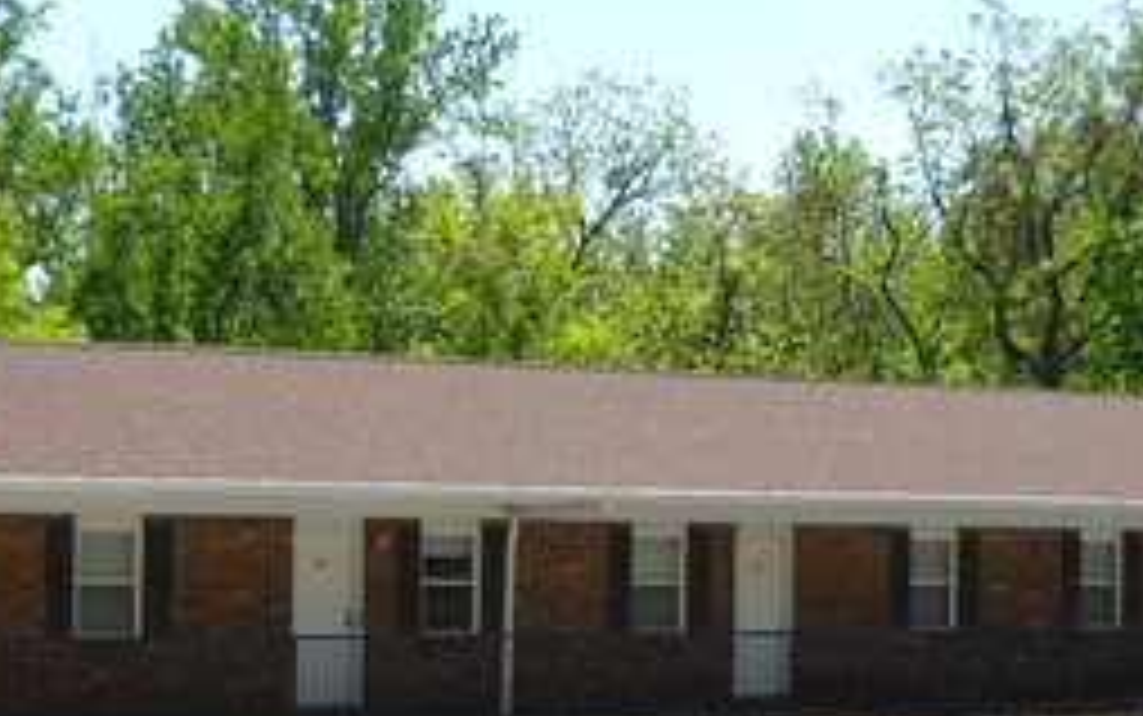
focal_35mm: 114
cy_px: 599
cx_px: 646
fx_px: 3553
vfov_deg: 11.4
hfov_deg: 18.3
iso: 64
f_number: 5.5
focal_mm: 6.72
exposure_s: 1/192
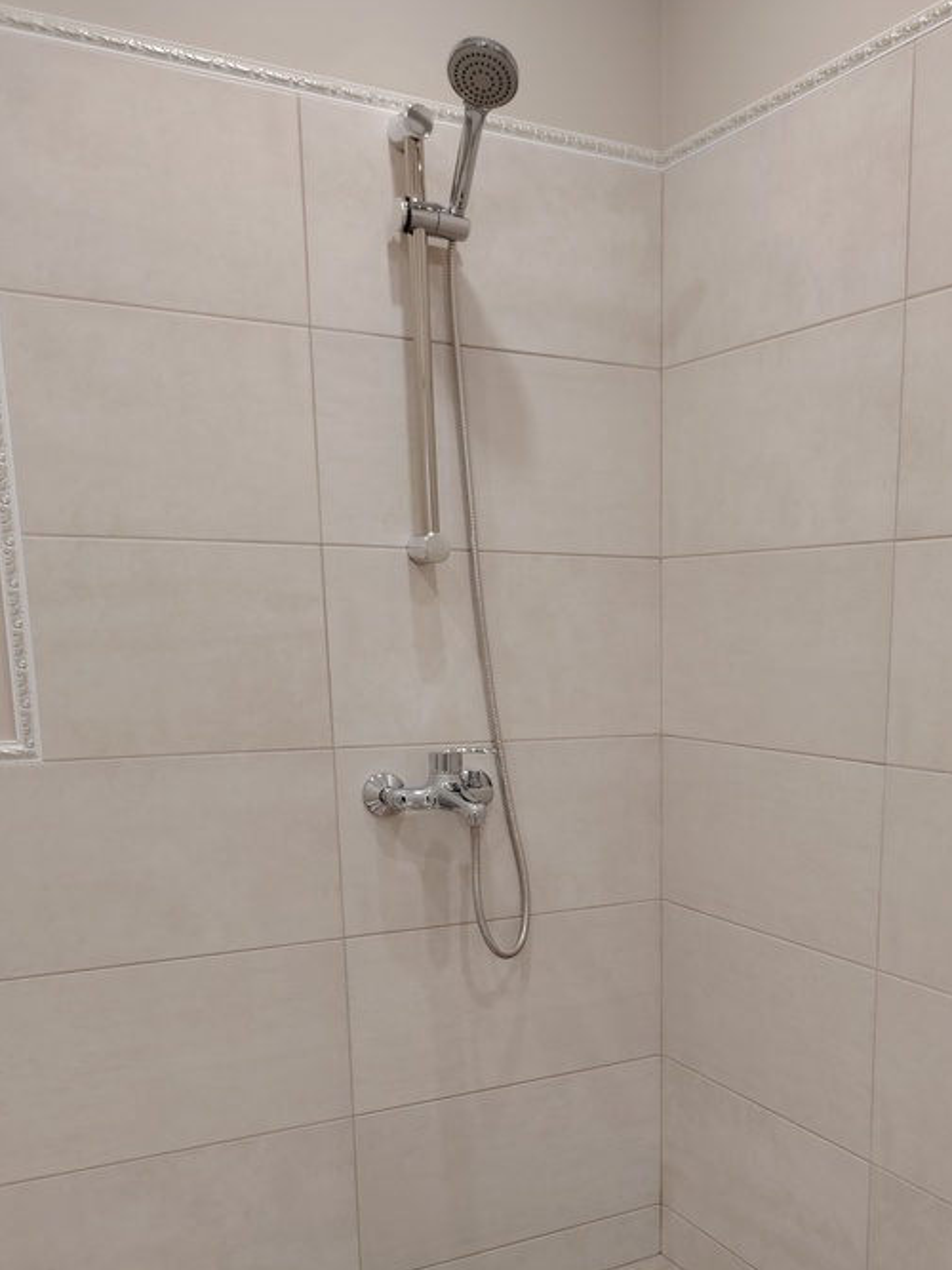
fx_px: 1321
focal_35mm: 36
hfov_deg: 38.9
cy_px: 929
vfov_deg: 49.6
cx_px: 682
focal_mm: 5.25
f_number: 1.75
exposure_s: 1/33.3
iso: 734
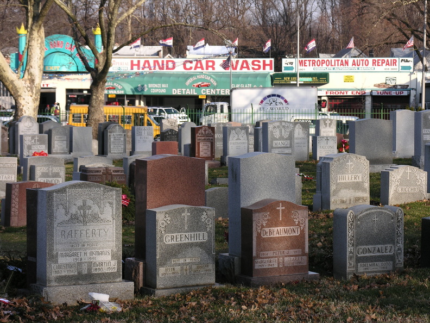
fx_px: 1578
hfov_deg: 15.5
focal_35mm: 127
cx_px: 215
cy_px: 162
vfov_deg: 11.7
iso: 50
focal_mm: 32.4
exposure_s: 1/188
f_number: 5.4
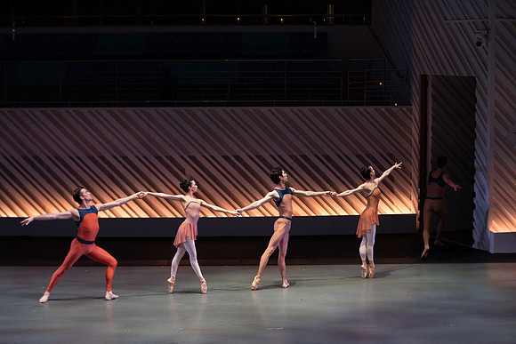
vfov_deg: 17.7
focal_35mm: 77
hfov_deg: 26.3
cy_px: 172
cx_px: 258
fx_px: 1104
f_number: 4.5
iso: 8000
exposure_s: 1/400
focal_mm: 77
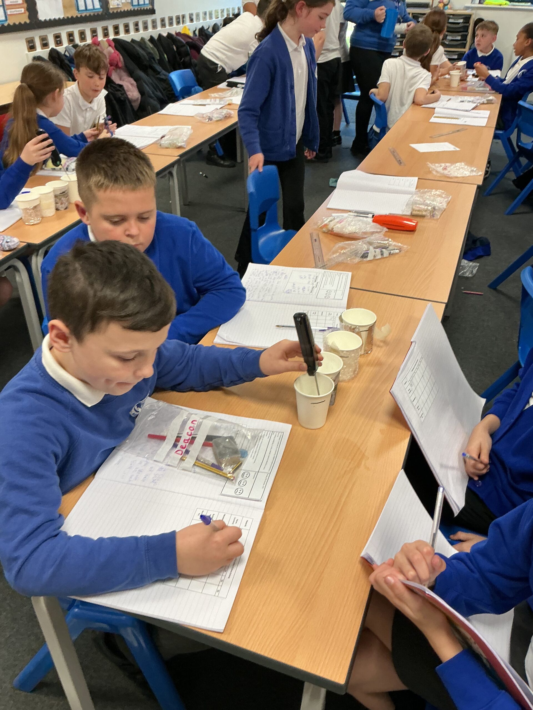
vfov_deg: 61.7
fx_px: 595
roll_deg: +1.3
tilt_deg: -33.2
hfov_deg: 48.2
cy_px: 355
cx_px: 266
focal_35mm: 29
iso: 80
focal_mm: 3
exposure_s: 1/60
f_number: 1.8
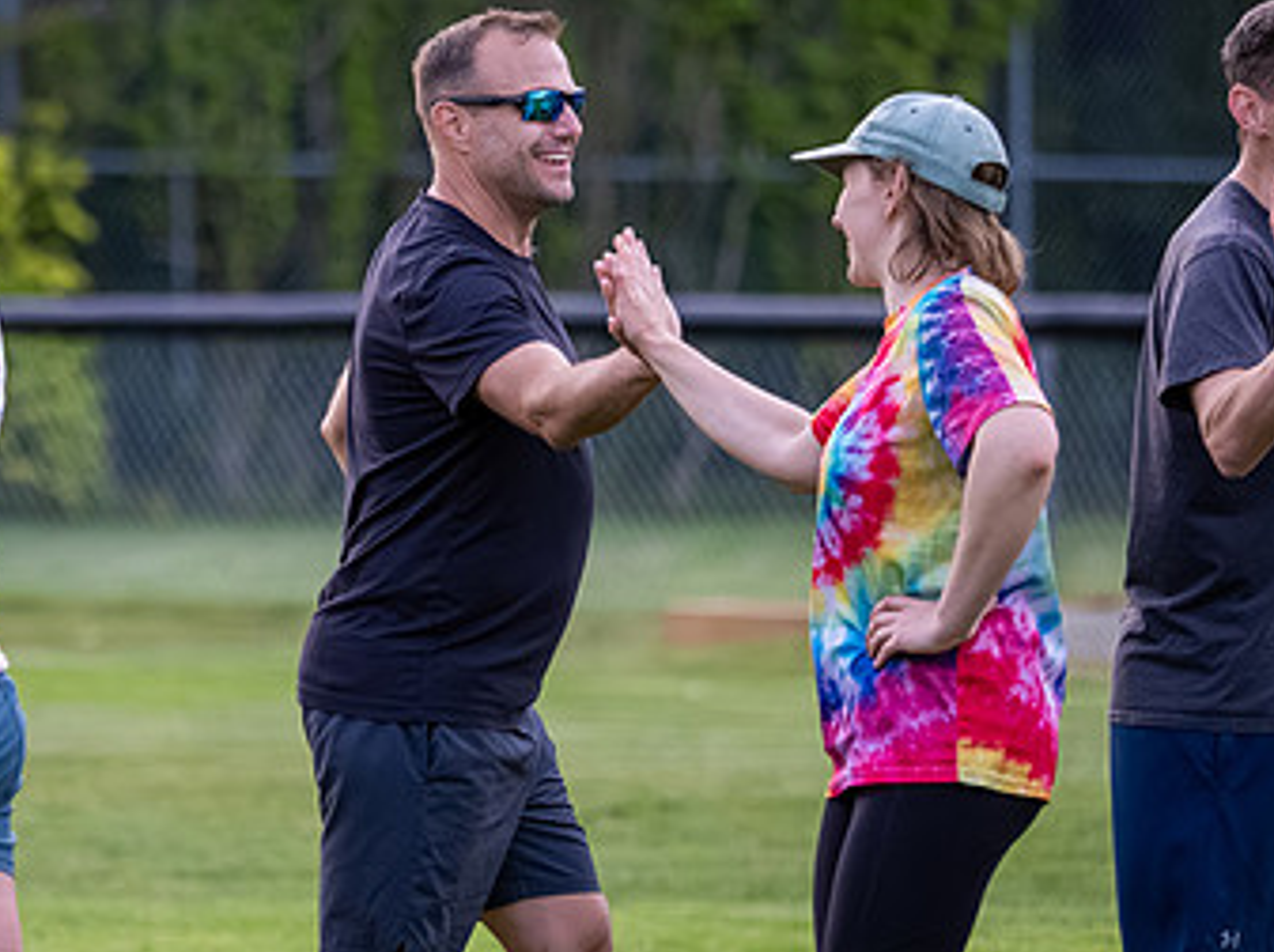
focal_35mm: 517
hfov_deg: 3.8
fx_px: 19007
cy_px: 535
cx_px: 193
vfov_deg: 2.9
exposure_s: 1/1000
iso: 2000
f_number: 2.8
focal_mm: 150
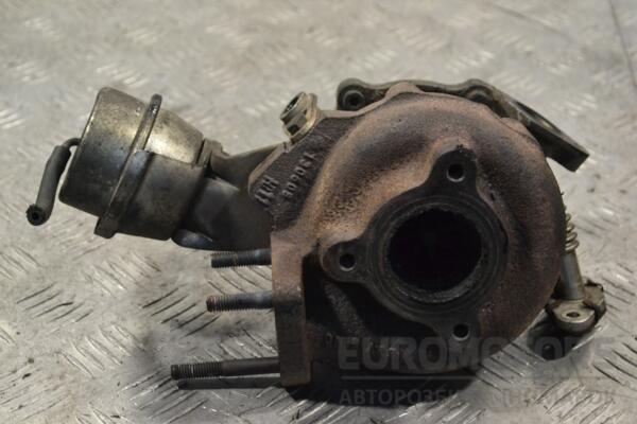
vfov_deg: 17.5
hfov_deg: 26.0
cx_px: 318
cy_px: 212
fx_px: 1380
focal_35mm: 78
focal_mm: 52
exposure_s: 1/250
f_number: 8
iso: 3200
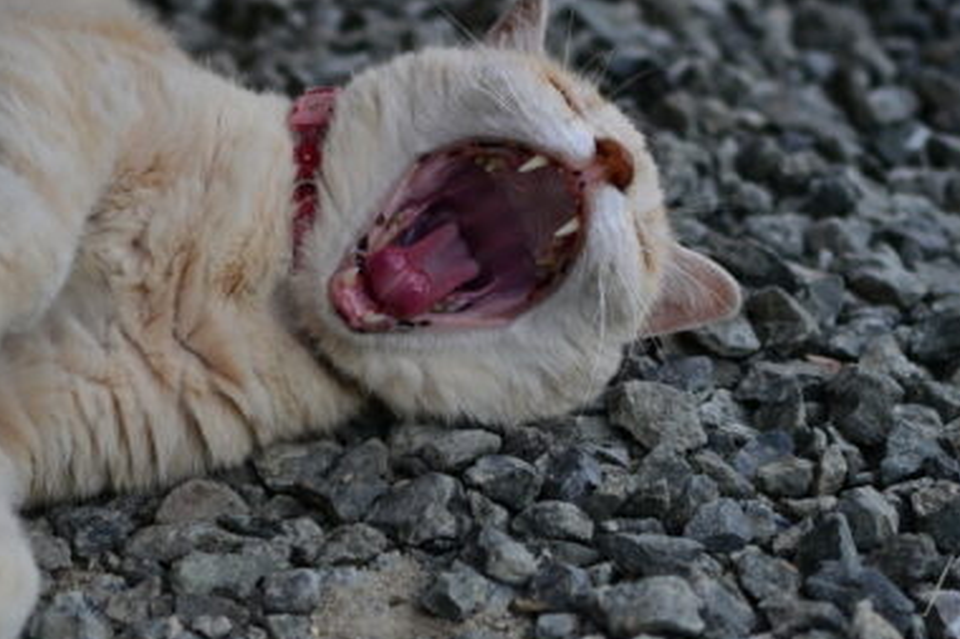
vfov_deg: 14.1
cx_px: 515
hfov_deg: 21.0
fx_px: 2585
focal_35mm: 97
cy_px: 206
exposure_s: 1/3200
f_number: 1.7
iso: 100
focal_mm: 24
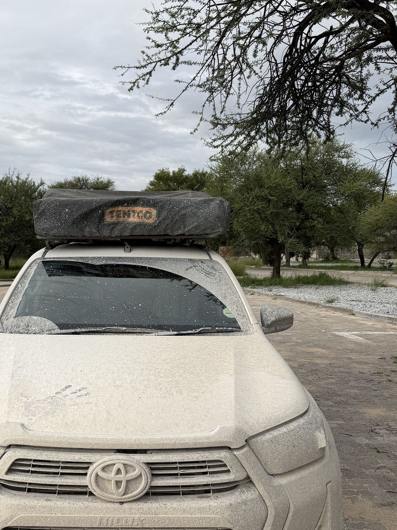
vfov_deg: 48.7
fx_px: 581
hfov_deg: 37.4
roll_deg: -0.2
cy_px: 314
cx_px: 140
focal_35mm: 38
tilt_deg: -6.6
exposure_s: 1/1949
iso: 80
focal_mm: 6.76
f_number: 1.78
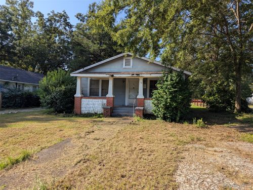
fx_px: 175
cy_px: 95
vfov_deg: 56.8
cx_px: 126
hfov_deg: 71.6
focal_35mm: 24
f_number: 1.85
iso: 43
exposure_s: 1/1205
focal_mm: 6.81
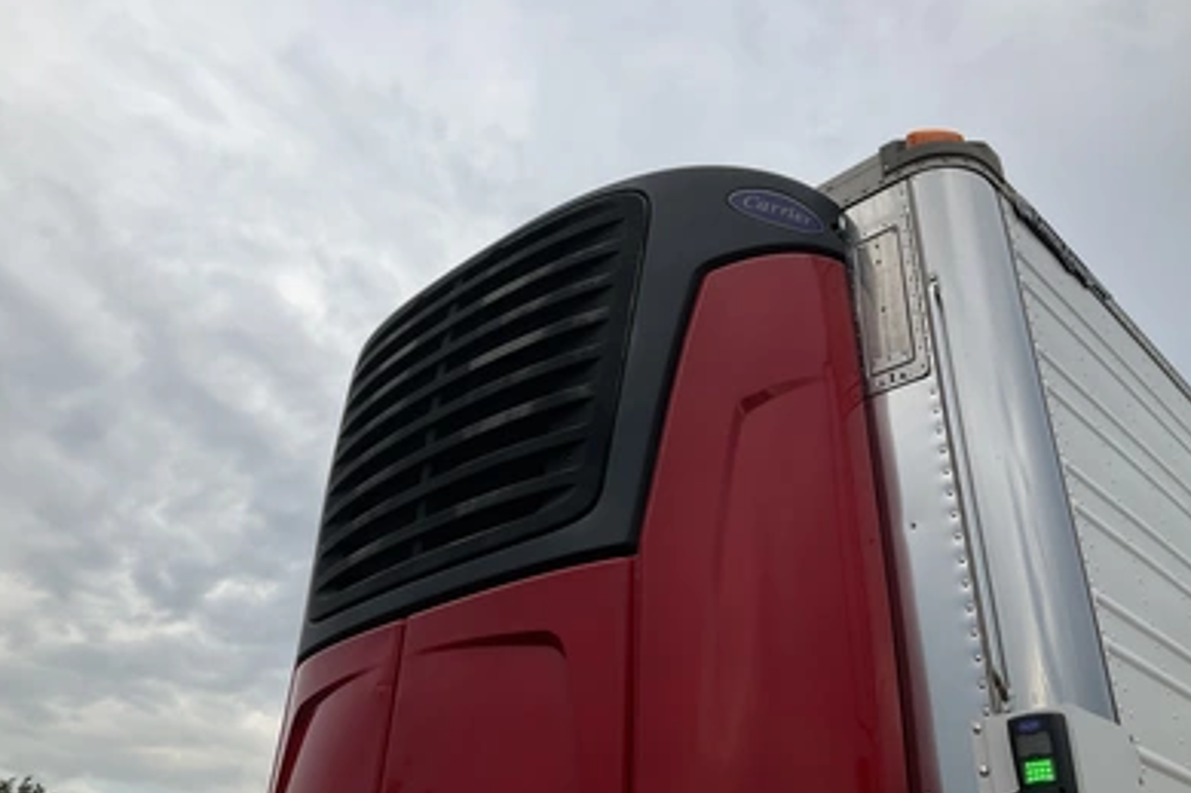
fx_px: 1025
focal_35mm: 31
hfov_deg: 60.3
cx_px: 597
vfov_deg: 42.3
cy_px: 380
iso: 25
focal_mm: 3
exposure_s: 1/842
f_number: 1.8
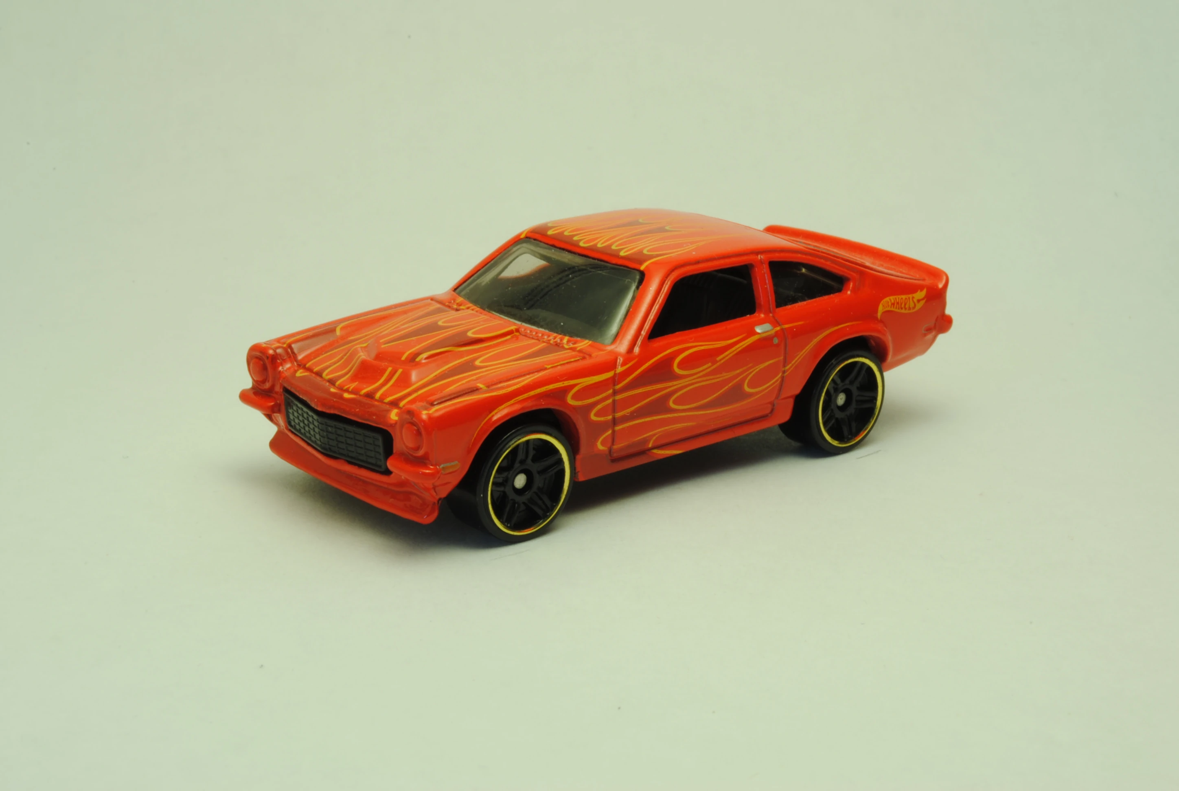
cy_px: 396
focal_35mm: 69
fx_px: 2264
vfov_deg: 19.8
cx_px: 590
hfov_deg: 29.2
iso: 100
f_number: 32
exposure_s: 1.3
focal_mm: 46
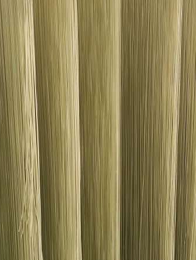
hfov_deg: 25.7
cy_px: 141
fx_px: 430
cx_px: 112
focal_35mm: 57
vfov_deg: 33.7
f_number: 1.8
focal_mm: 4.68
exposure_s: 1/50
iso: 79
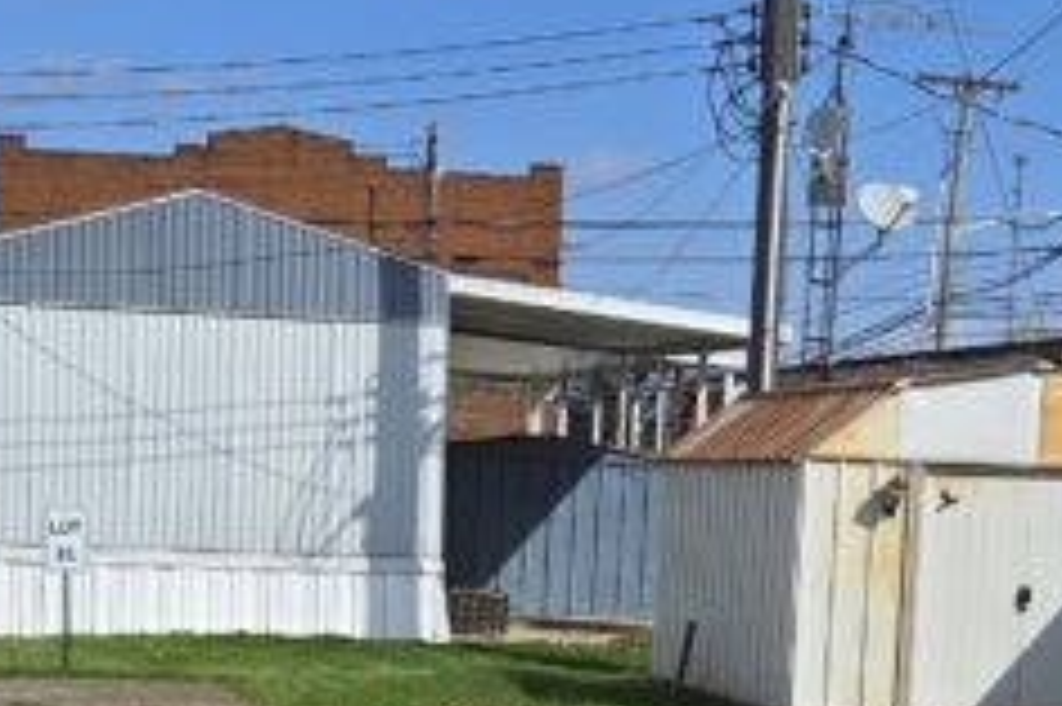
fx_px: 3066
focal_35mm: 104
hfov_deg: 19.7
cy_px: 877
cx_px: 508
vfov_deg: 12.8
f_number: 1.8
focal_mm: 5.4
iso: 25
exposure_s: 1/2760
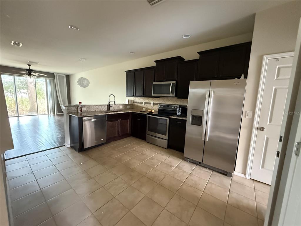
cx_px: 150
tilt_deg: -6.2
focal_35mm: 14
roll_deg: -2.3
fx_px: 122
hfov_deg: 102.1
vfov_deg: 85.7
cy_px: 113
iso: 1250
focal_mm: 2.22
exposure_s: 1/42
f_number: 2.2
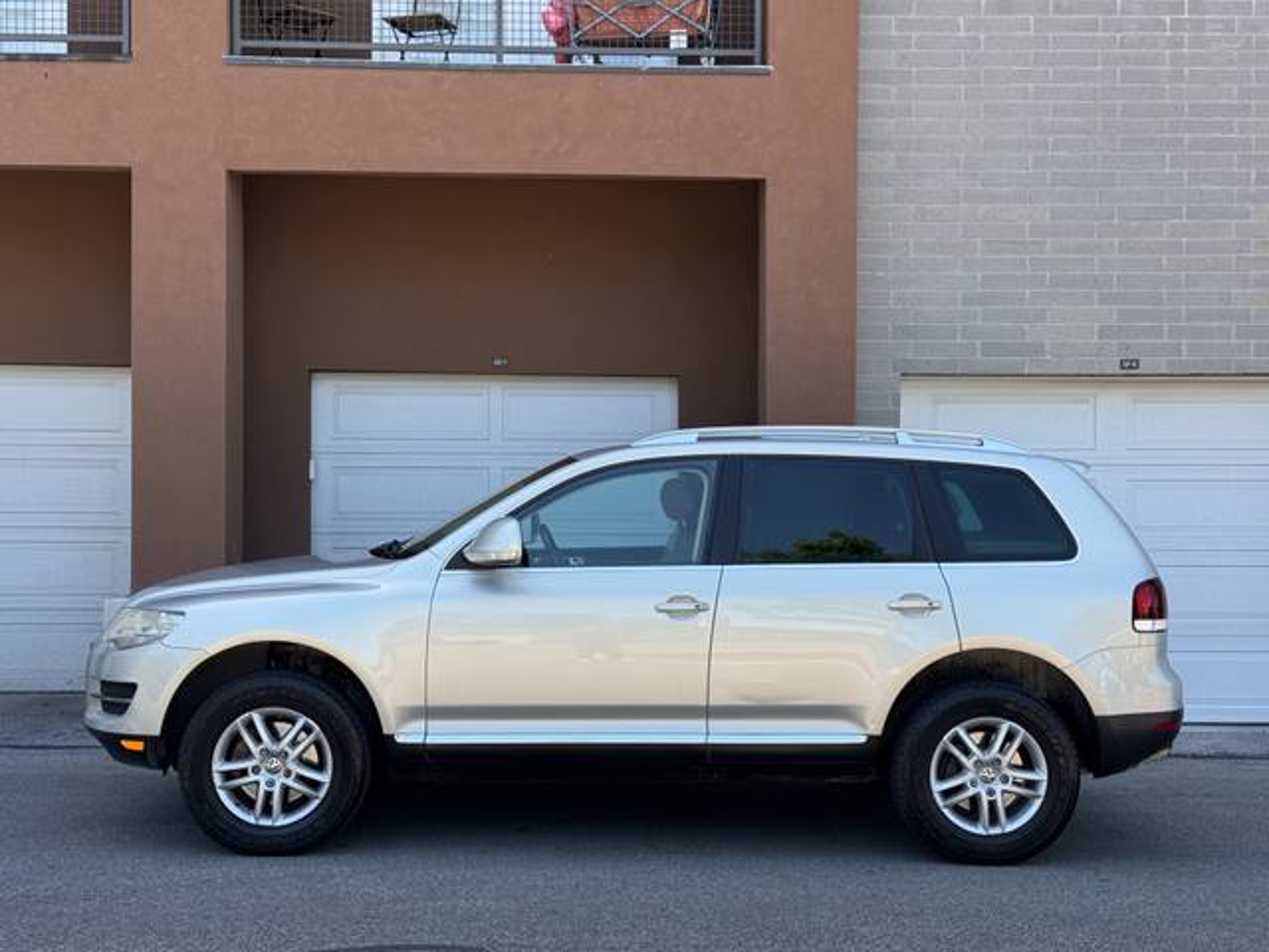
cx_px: 634
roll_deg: -0.4
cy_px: 476
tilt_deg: -0.2
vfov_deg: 30.3
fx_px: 1760
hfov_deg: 39.7
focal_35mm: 48
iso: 64
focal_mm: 6.76
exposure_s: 1/783
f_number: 1.78
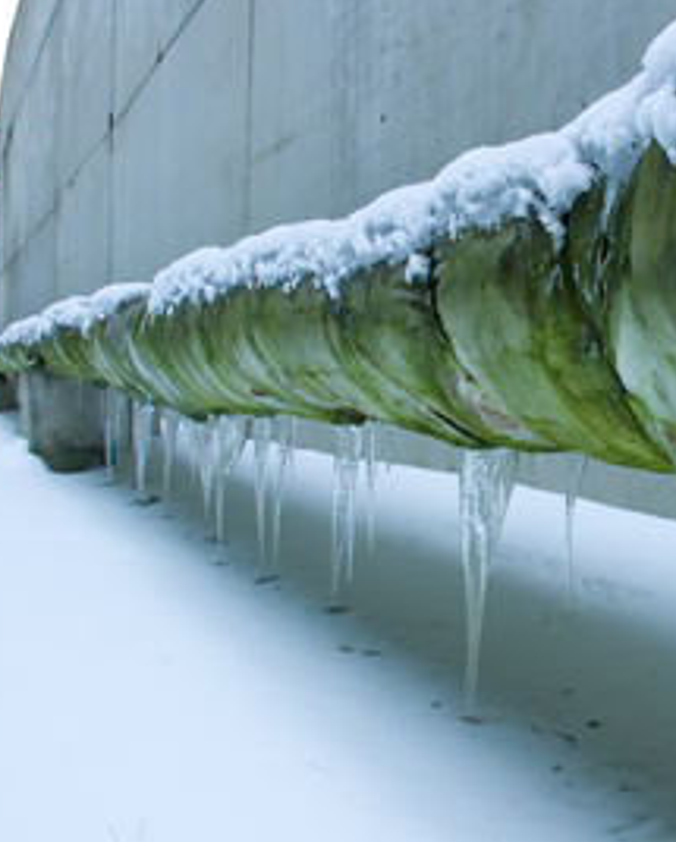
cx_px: 571
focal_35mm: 46
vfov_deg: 40.3
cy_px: 405
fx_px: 1148
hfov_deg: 31.7
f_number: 10
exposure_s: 1/50
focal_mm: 21.2
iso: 400
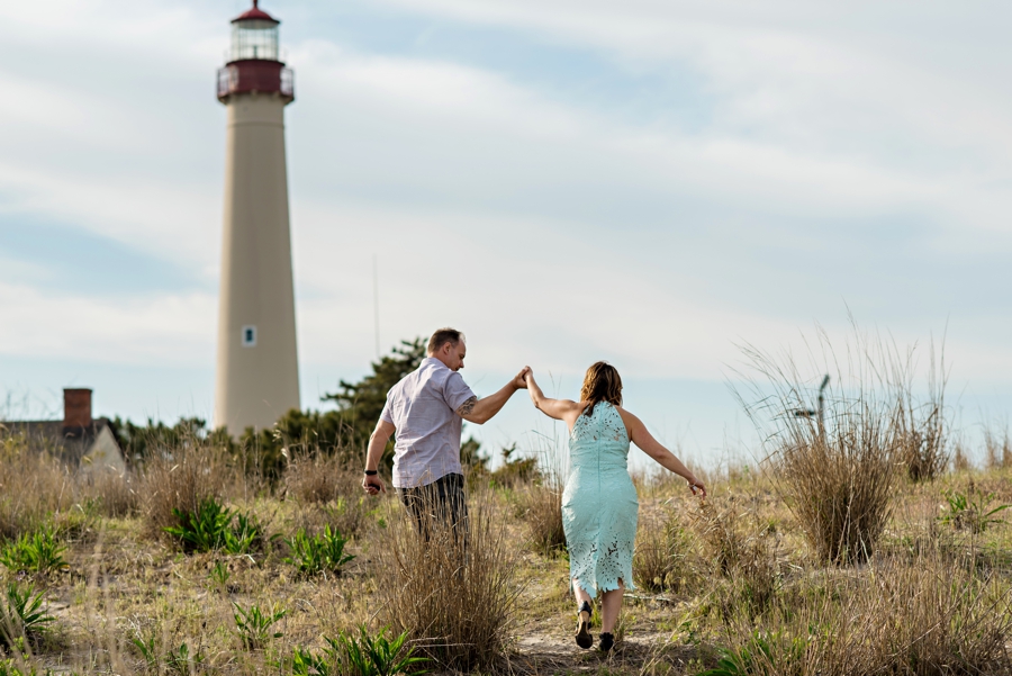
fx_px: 2390
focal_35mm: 85
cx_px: 506
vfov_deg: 16.1
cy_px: 338
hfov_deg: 23.9
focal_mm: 85
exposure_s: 1/2000
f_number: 2.8
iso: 100
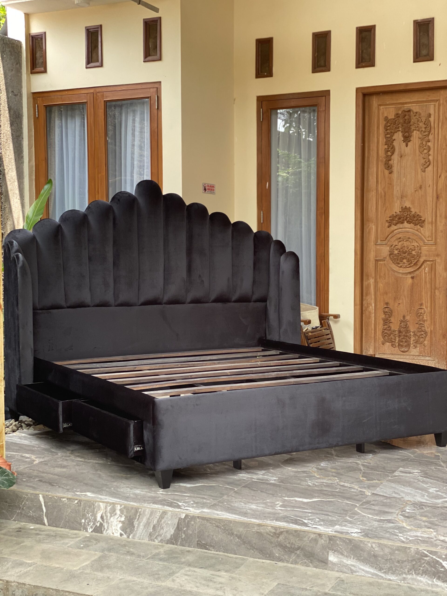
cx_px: 224
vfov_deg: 36.8
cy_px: 298
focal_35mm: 52
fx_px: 895
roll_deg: -0.3
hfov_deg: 28.0
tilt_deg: -3.3
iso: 80
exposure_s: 1/122
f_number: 2
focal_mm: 6
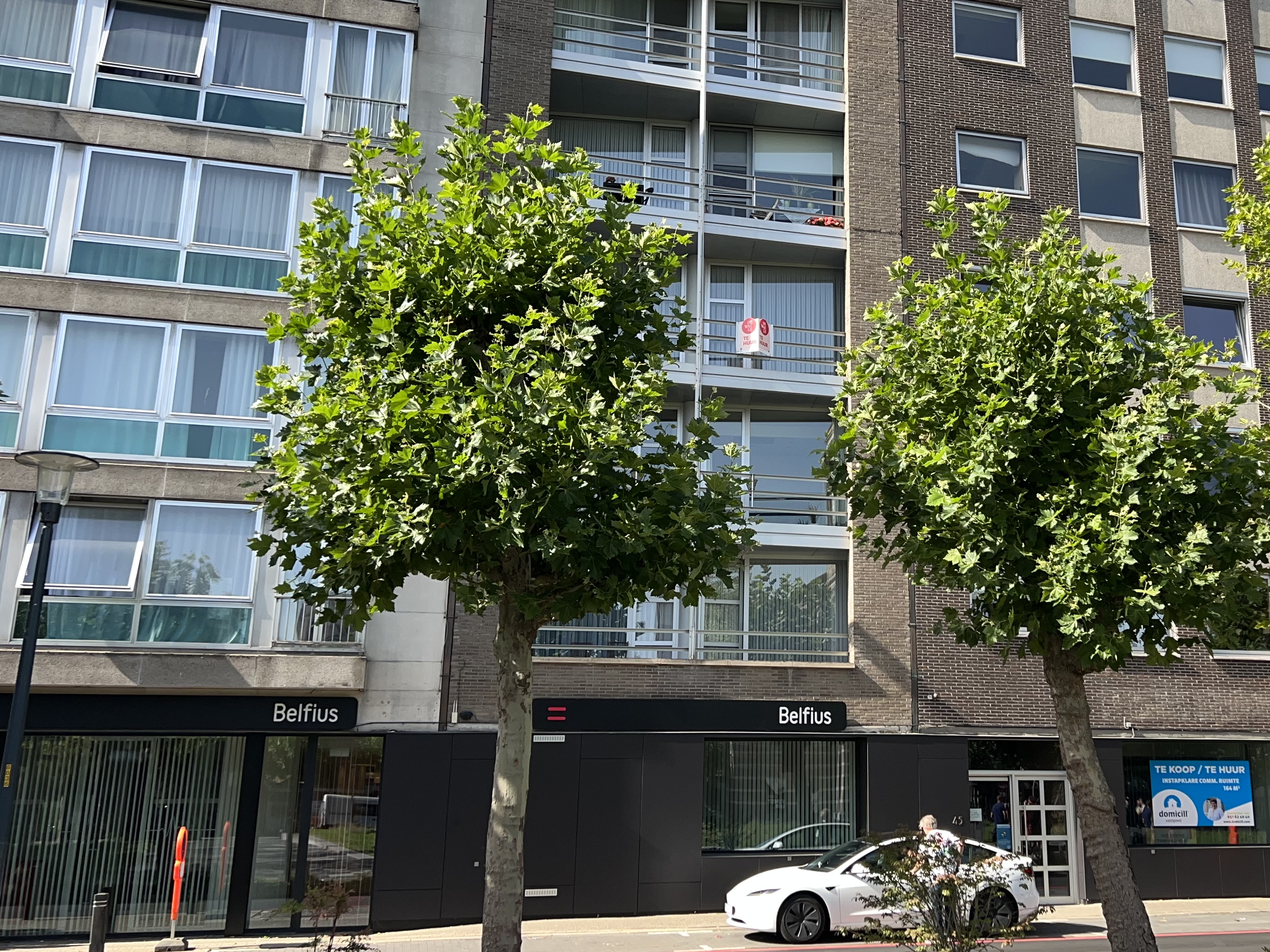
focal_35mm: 37
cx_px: 817
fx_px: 1358
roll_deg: -0.7
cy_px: 422
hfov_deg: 49.5
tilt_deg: +17.1
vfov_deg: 38.6
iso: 32
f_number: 1.5
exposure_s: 1/1412
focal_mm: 5.7
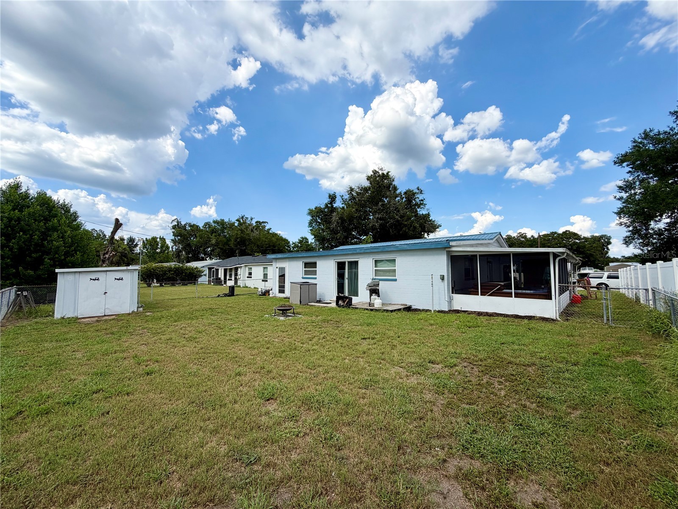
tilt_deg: +3.7
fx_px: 274
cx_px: 339
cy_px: 254
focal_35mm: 14
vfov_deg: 85.7
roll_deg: -0.2
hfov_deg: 102.1
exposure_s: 1/770
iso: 20
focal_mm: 2.22
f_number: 2.2
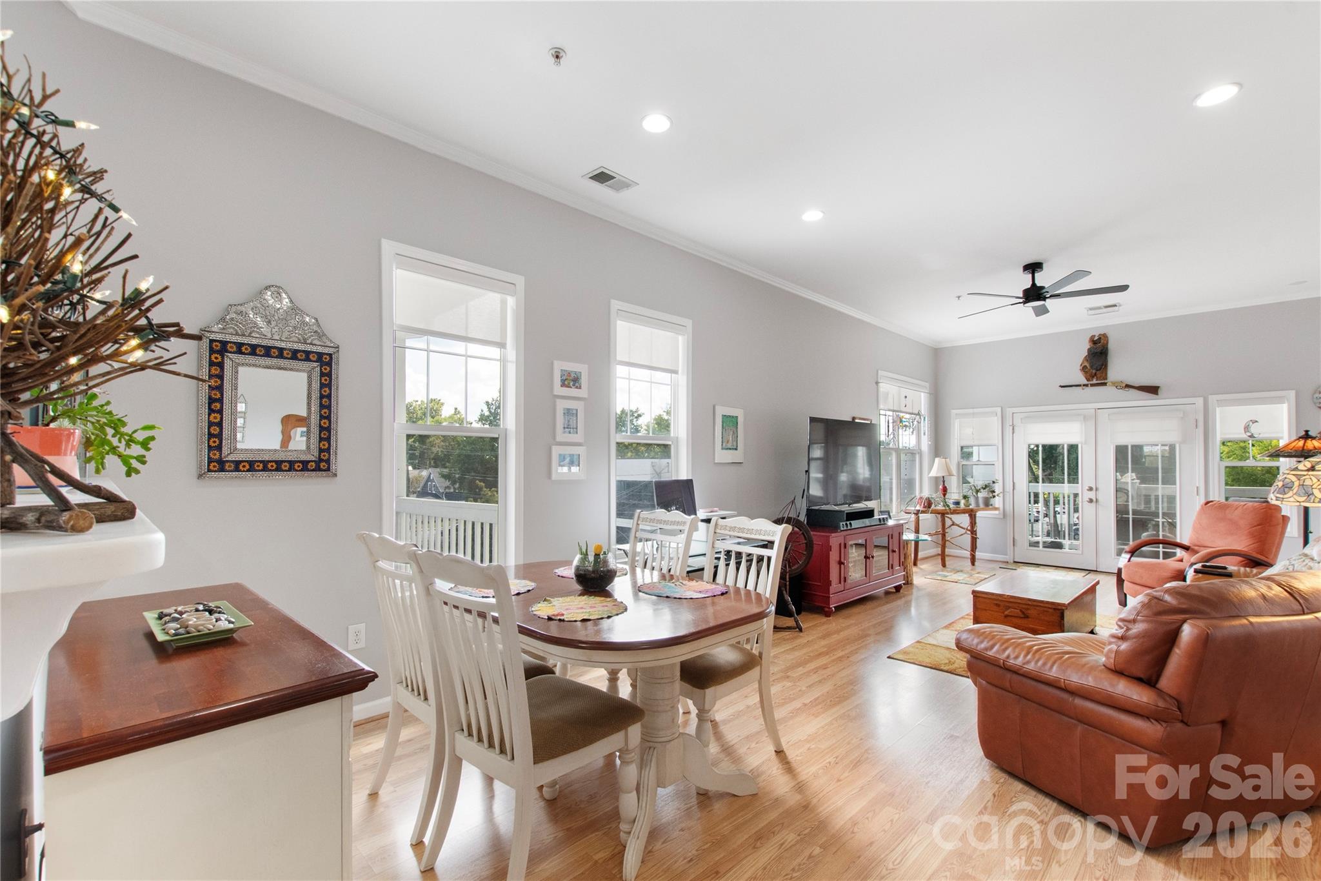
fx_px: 550
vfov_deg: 77.3
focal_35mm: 15
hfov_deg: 100.4
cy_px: 440
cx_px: 660
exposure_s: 1/5
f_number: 8
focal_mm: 10
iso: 800
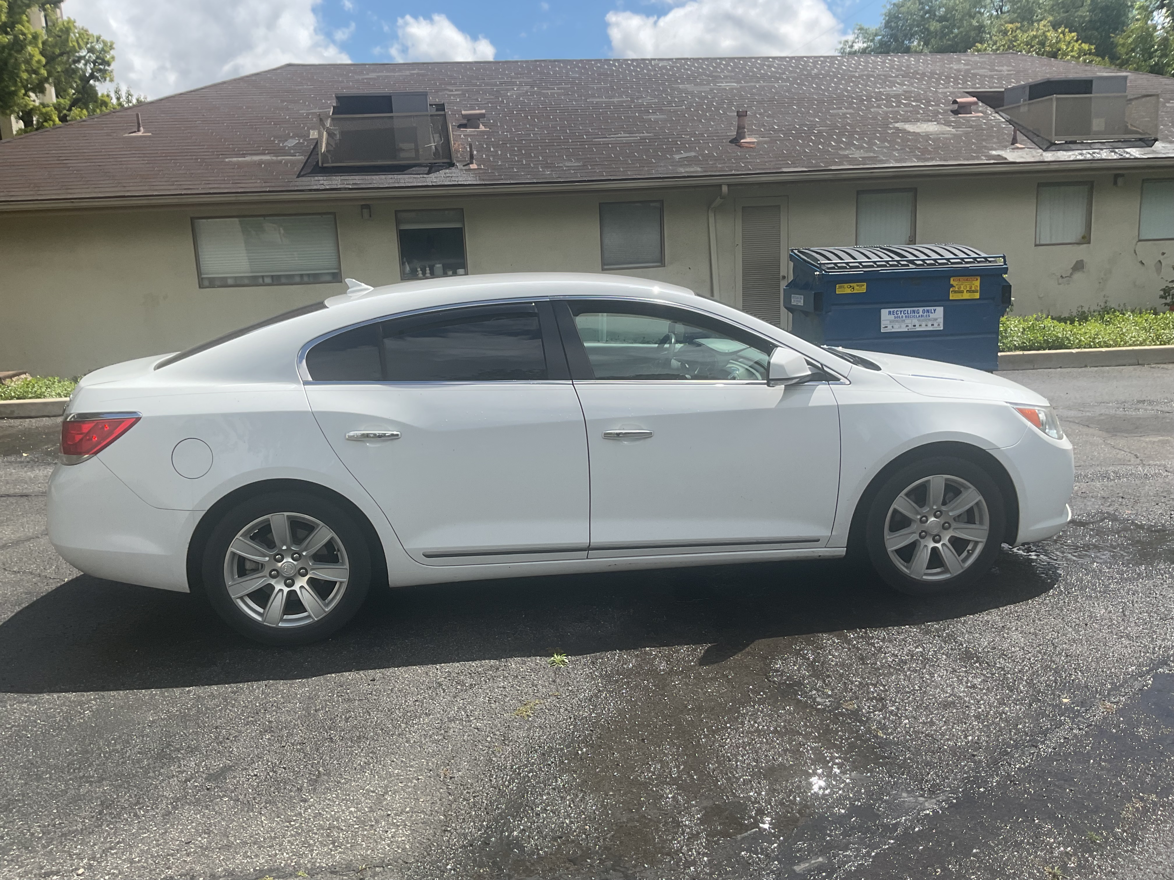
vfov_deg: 48.2
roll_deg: +2.7
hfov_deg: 61.7
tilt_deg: -11.5
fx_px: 984
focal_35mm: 29
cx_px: 587
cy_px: 440
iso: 16
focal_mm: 3
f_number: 1.8
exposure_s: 1/1848
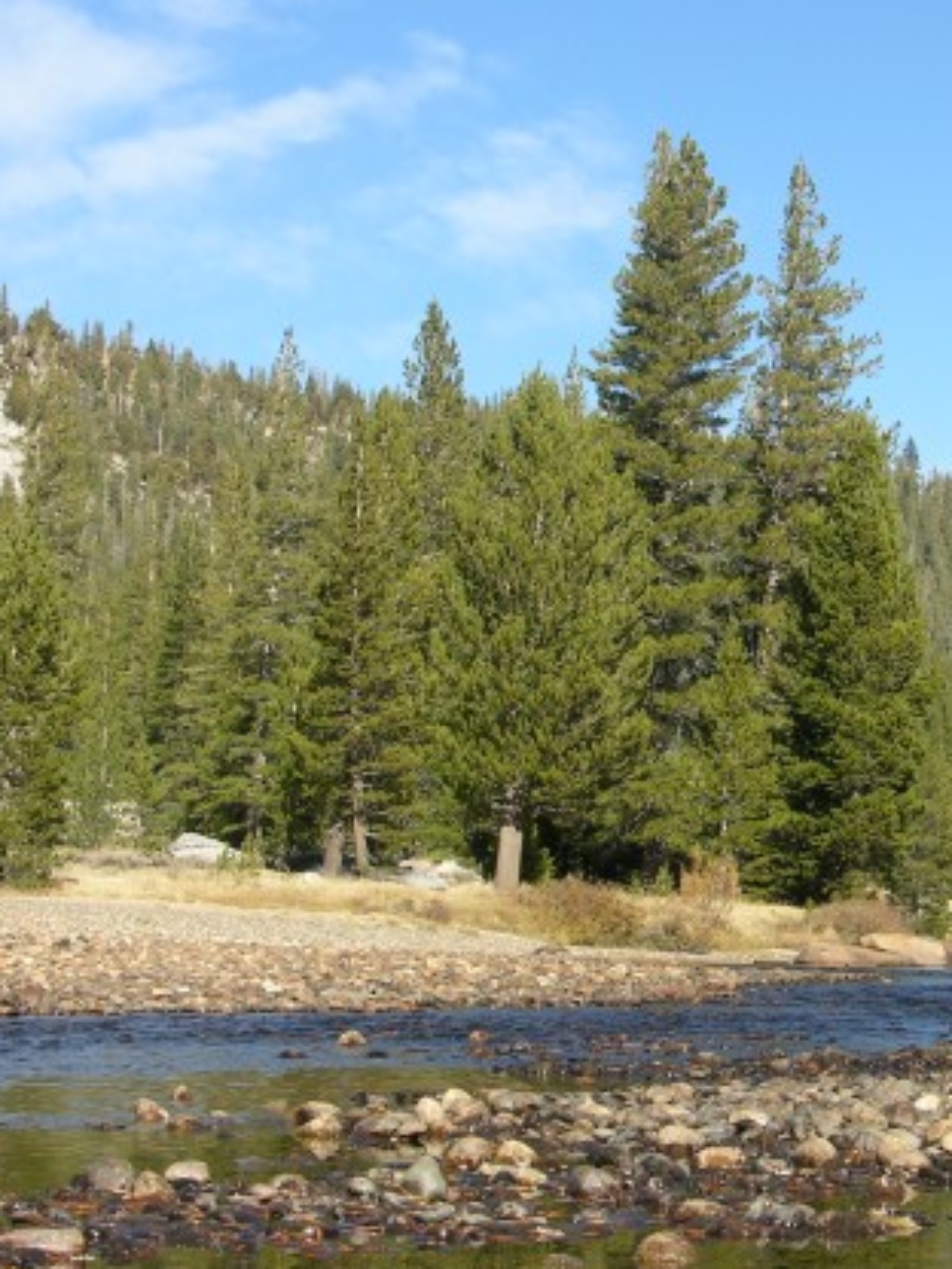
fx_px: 3924
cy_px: 625
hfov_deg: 13.7
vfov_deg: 18.4
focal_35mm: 107
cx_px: 836
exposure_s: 1/254
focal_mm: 14.7
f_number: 5
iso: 50
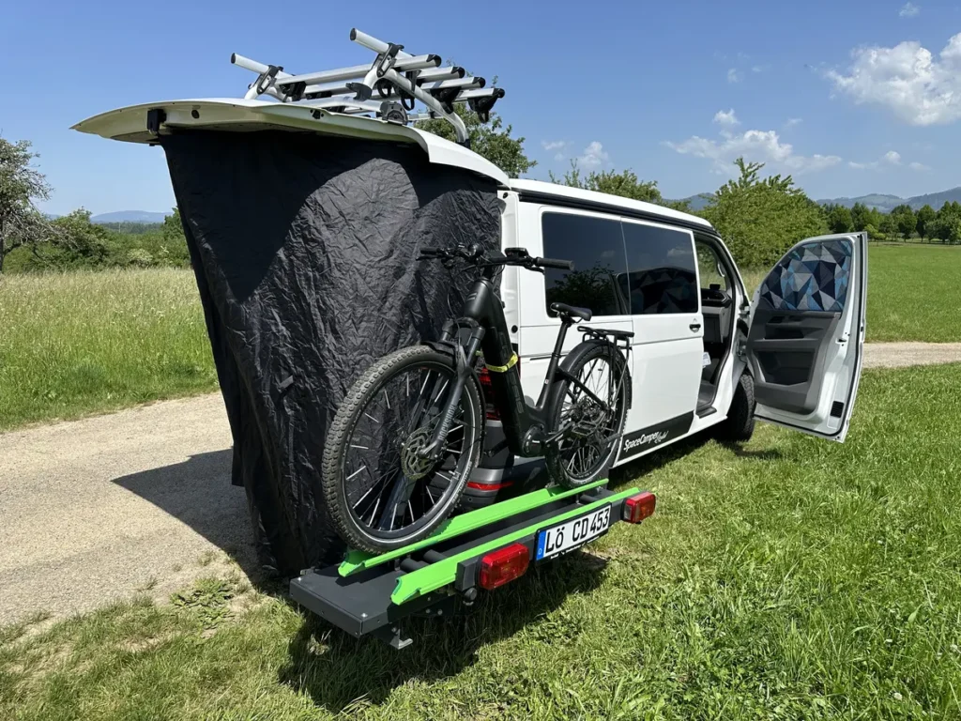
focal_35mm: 24
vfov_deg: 56.8
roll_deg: -0.7
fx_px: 666
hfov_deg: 71.6
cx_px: 480
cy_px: 360
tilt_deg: -8.4
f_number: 1.78
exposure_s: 1/3861
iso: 80
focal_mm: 6.86
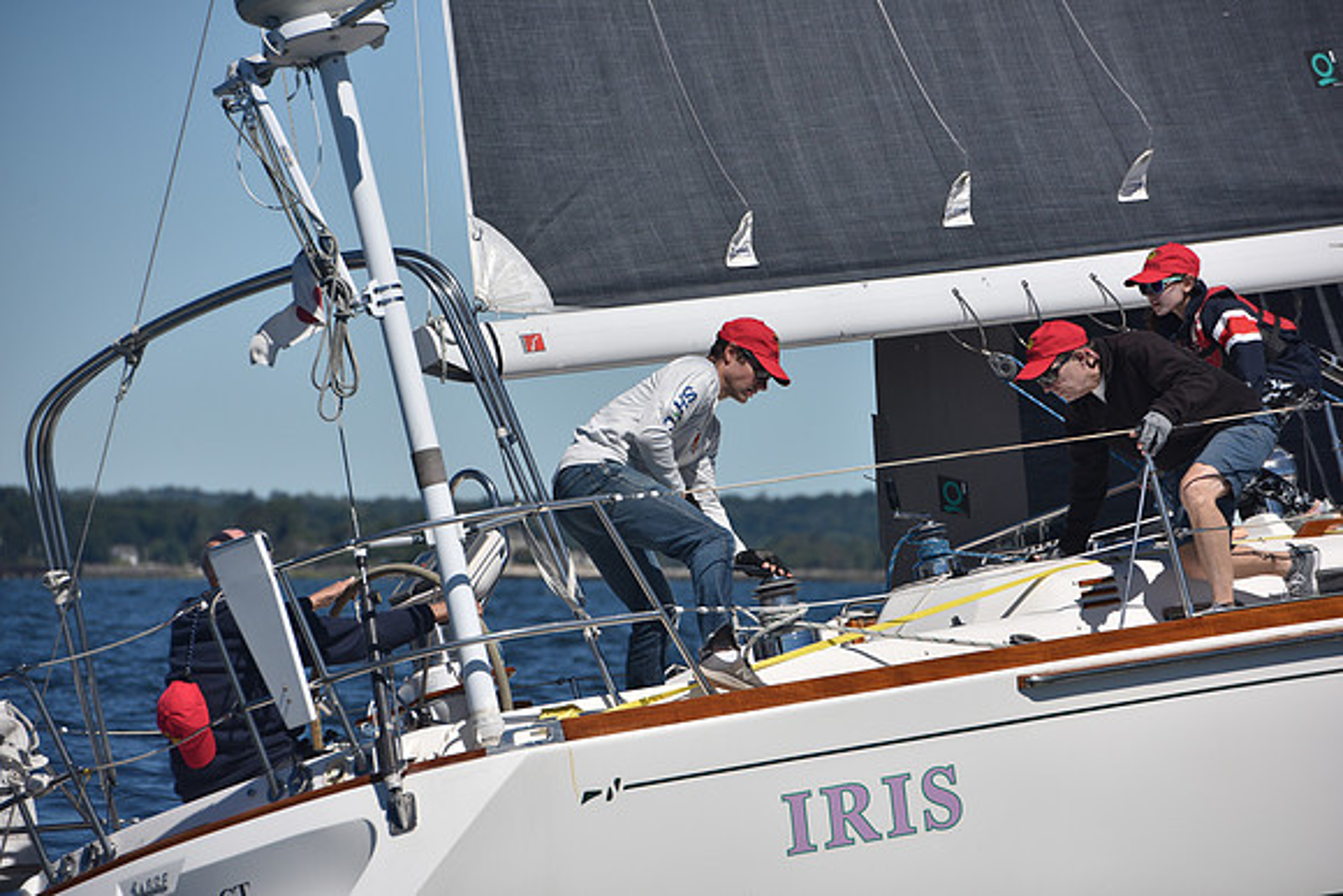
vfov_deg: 6.9
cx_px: 672
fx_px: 7463
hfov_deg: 10.3
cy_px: 448
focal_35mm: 200
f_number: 7.1
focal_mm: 200
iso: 200
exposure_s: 1/1000
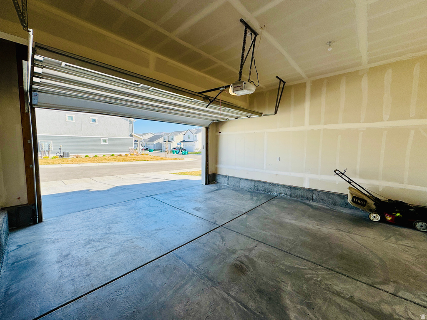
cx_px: 214
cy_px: 160
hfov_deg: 102.1
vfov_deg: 85.7
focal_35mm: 14
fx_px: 173
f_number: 2.2
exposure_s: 1/620
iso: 40
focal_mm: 2.22
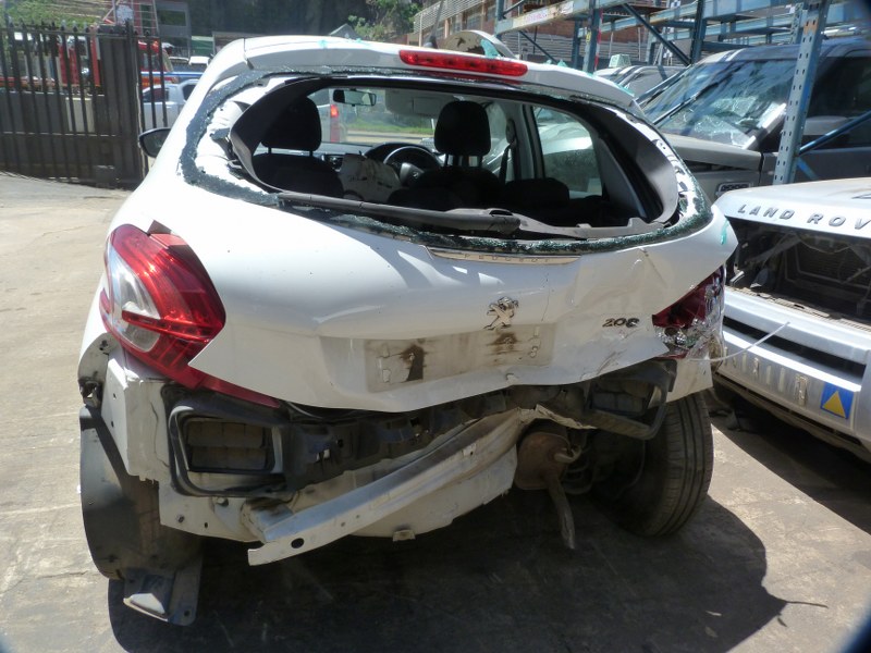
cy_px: 326
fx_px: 629
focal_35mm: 25
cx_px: 436
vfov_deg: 54.9
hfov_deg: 69.4
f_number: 5
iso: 125
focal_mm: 4.5
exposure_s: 1/250
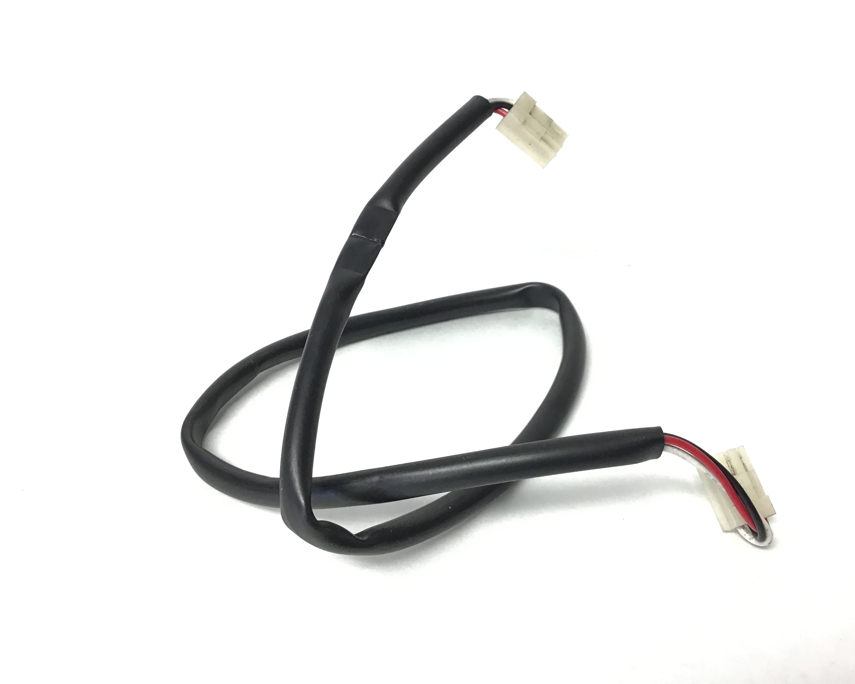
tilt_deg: -37.3
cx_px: 445
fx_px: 835
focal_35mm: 33
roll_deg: +2.9
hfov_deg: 54.2
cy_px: 345
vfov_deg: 44.5
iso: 40
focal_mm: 3.3
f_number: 2.4
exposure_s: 1/33
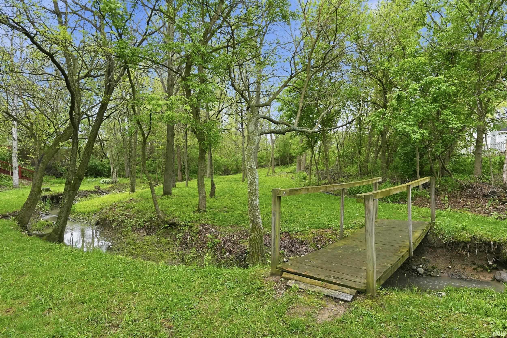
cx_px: 254
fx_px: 306
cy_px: 169
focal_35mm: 22
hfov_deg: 79.2
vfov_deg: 57.8
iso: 800
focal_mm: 14.5
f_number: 4
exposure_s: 1/1000
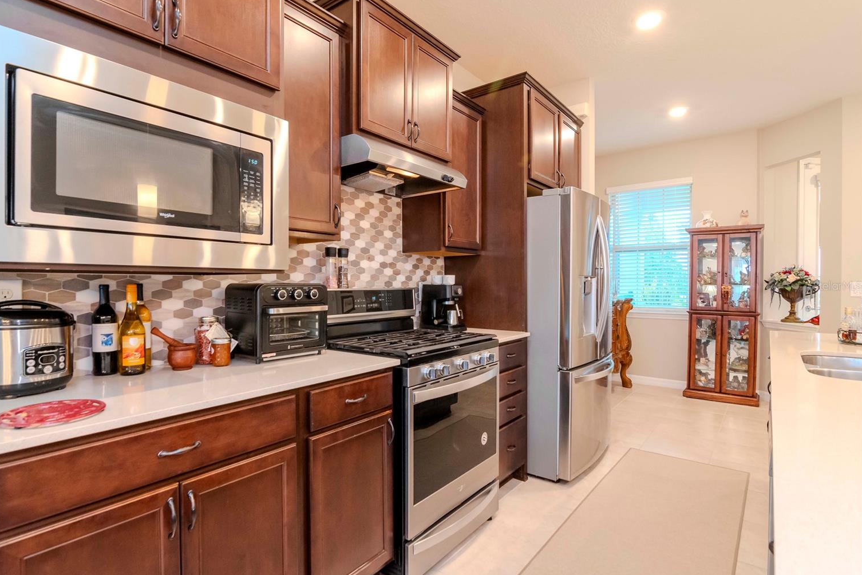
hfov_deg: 91.4
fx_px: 420
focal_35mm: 18
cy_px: 286
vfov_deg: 68.8
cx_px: 406
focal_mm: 11
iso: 800
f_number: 7.1
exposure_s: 1/13
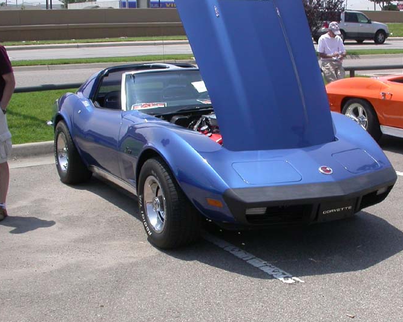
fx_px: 680
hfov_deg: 32.8
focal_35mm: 57
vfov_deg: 26.7
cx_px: 263
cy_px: 173
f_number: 7.5
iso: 100
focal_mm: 7.85
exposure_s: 1/285
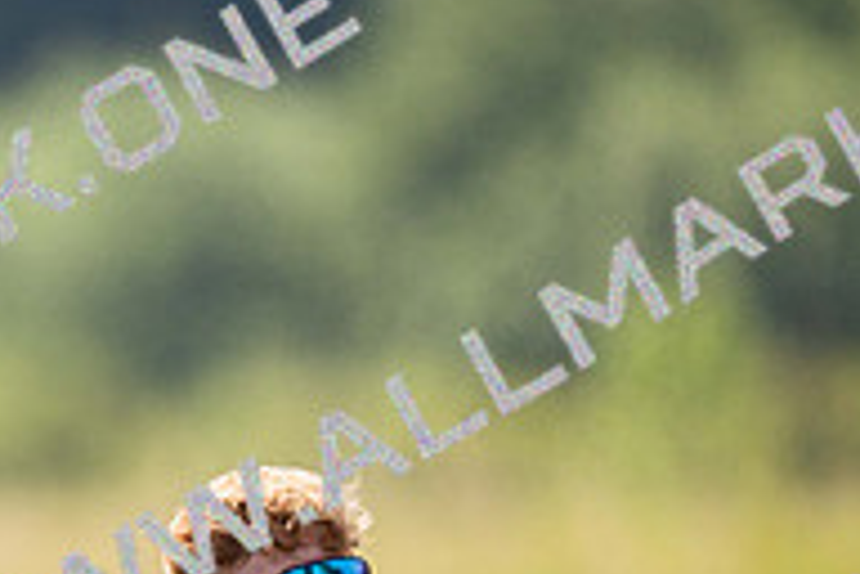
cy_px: 796
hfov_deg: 1.1
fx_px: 43212
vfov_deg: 0.8
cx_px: -434
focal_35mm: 1809
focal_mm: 600
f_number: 4
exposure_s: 1/2500
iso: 220
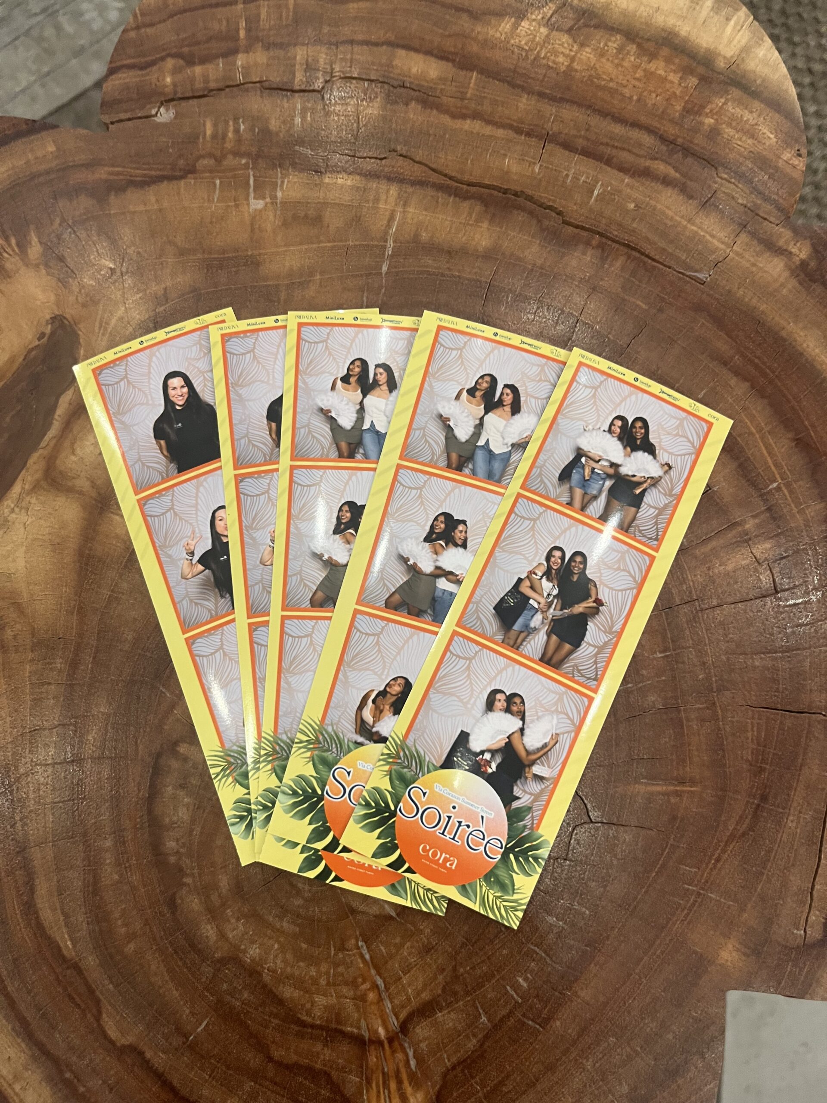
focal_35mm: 26
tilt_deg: -78.5
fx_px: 828
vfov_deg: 67.3
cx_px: 414
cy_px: 552
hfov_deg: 53.1
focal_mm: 5.1
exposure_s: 1/60
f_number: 1.6
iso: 200
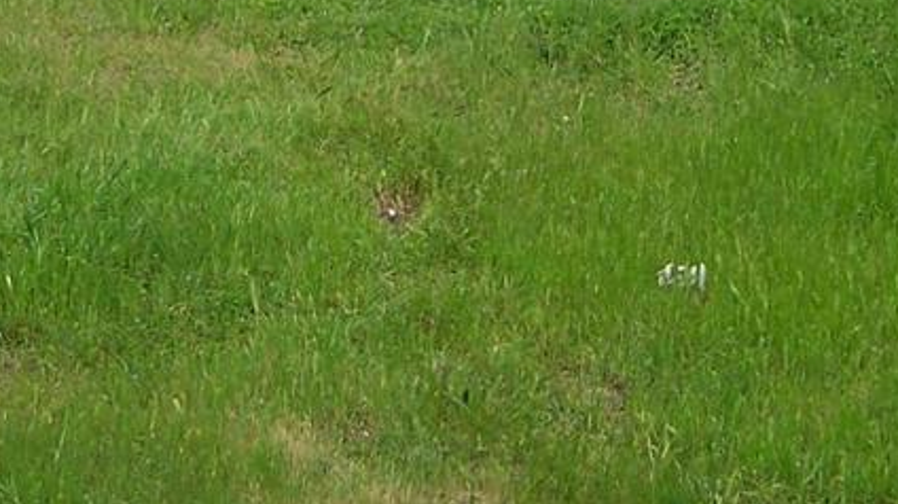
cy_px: -440
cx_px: 299
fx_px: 2975
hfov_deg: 17.1
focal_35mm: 125
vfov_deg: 9.2
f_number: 2.8
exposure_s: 1/1000
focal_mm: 6.3
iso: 80
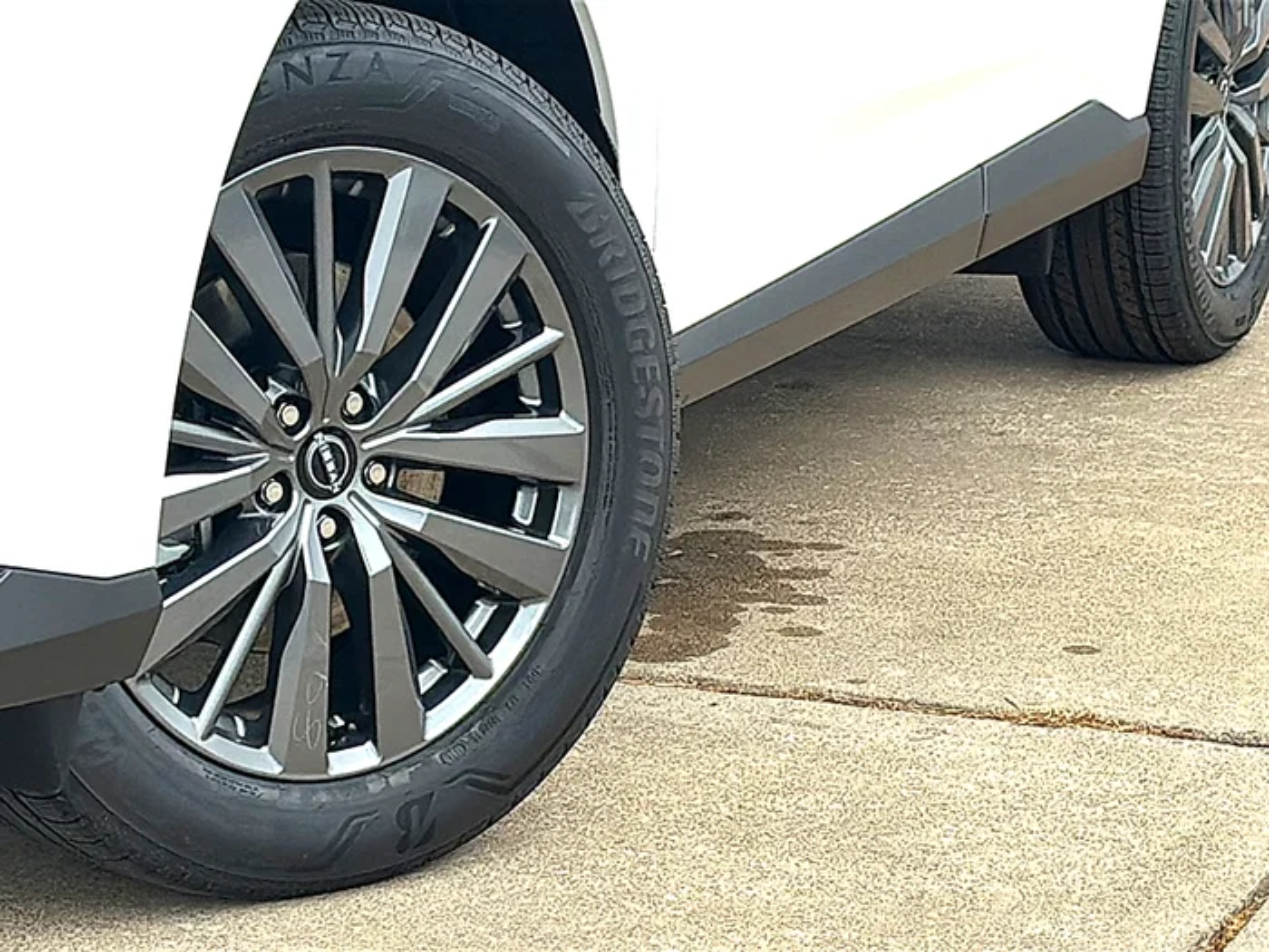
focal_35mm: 100
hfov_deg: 19.6
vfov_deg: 14.8
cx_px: 634
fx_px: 3666
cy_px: 476
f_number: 1.78
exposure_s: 1/2169
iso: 80
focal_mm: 6.86
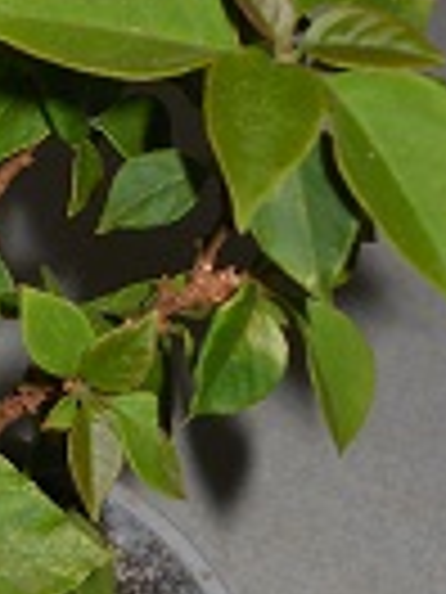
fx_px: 2130
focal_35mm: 124
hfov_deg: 11.6
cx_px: -176
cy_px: 176
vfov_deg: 15.8
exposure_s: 1/30
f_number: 5.5
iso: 80
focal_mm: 6.72
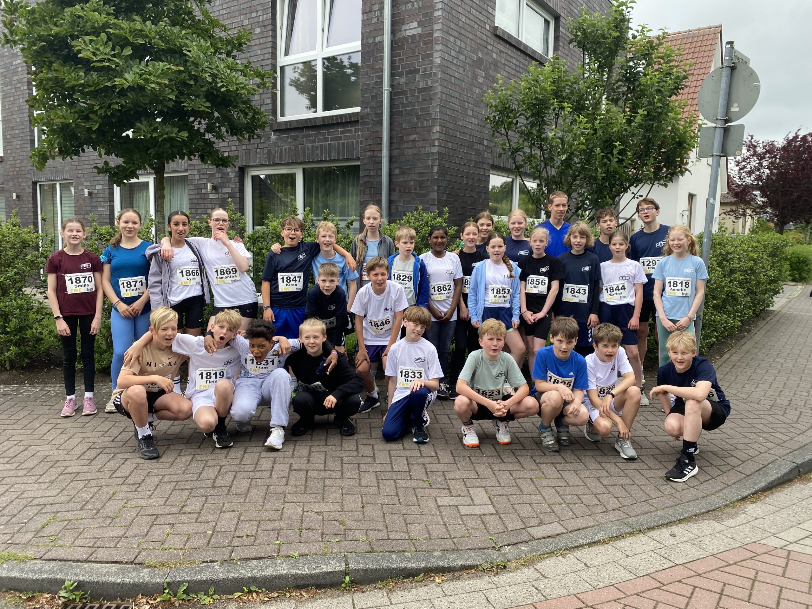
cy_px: 304
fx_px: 610
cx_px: 406
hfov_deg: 67.3
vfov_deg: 53.1
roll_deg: -0.6
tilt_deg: -7.7
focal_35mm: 26
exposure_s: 1/339
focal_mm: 4.25
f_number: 1.8
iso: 32
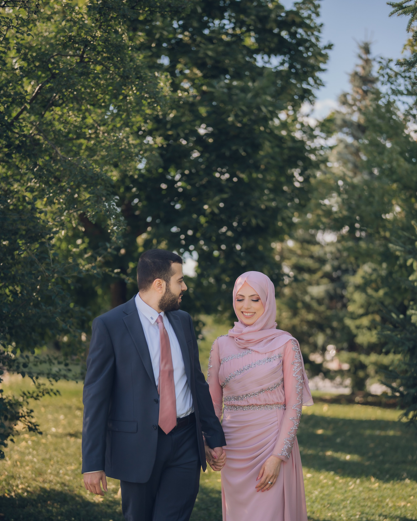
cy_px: 316
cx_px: 211
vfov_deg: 32.9
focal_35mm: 57
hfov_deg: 26.7
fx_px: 879
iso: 125
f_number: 1.4
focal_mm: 50
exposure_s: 1/1600
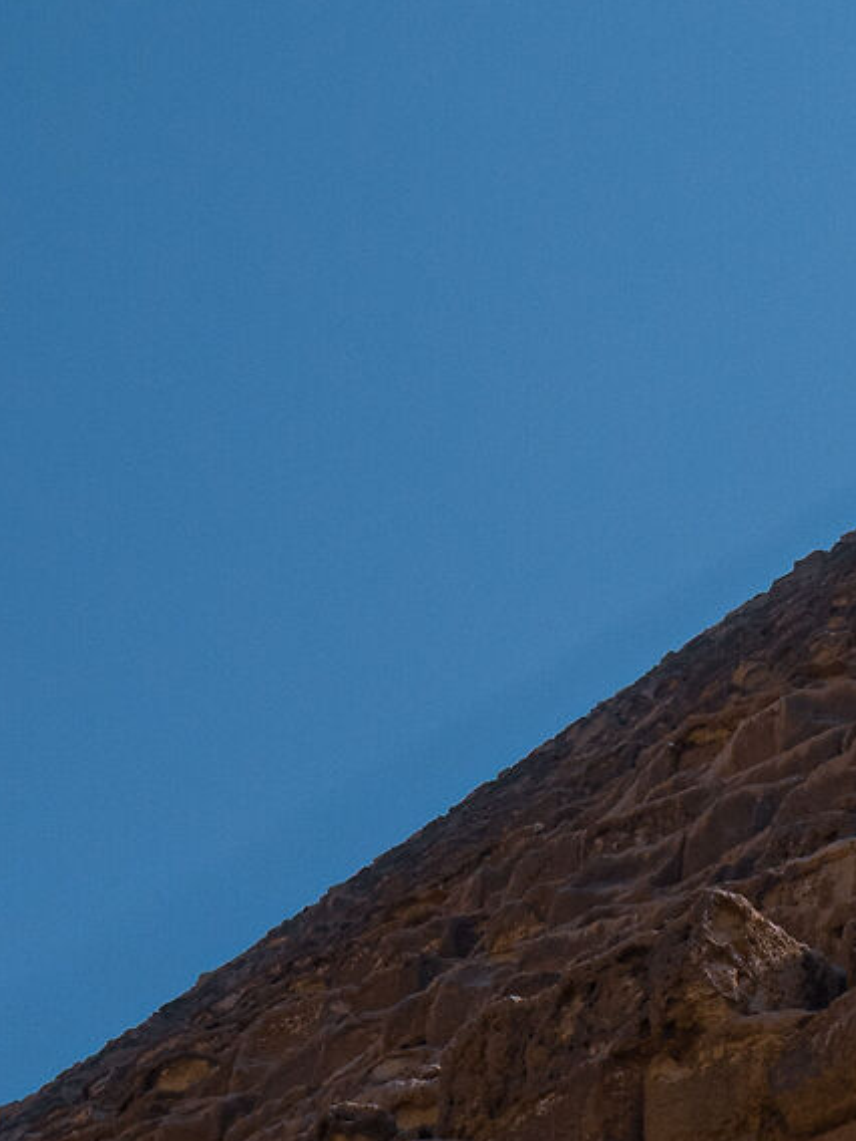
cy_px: 681
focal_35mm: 152
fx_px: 5012
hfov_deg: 9.4
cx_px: 1479
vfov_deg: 13.0
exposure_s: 1/1000
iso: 200
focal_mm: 18
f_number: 8
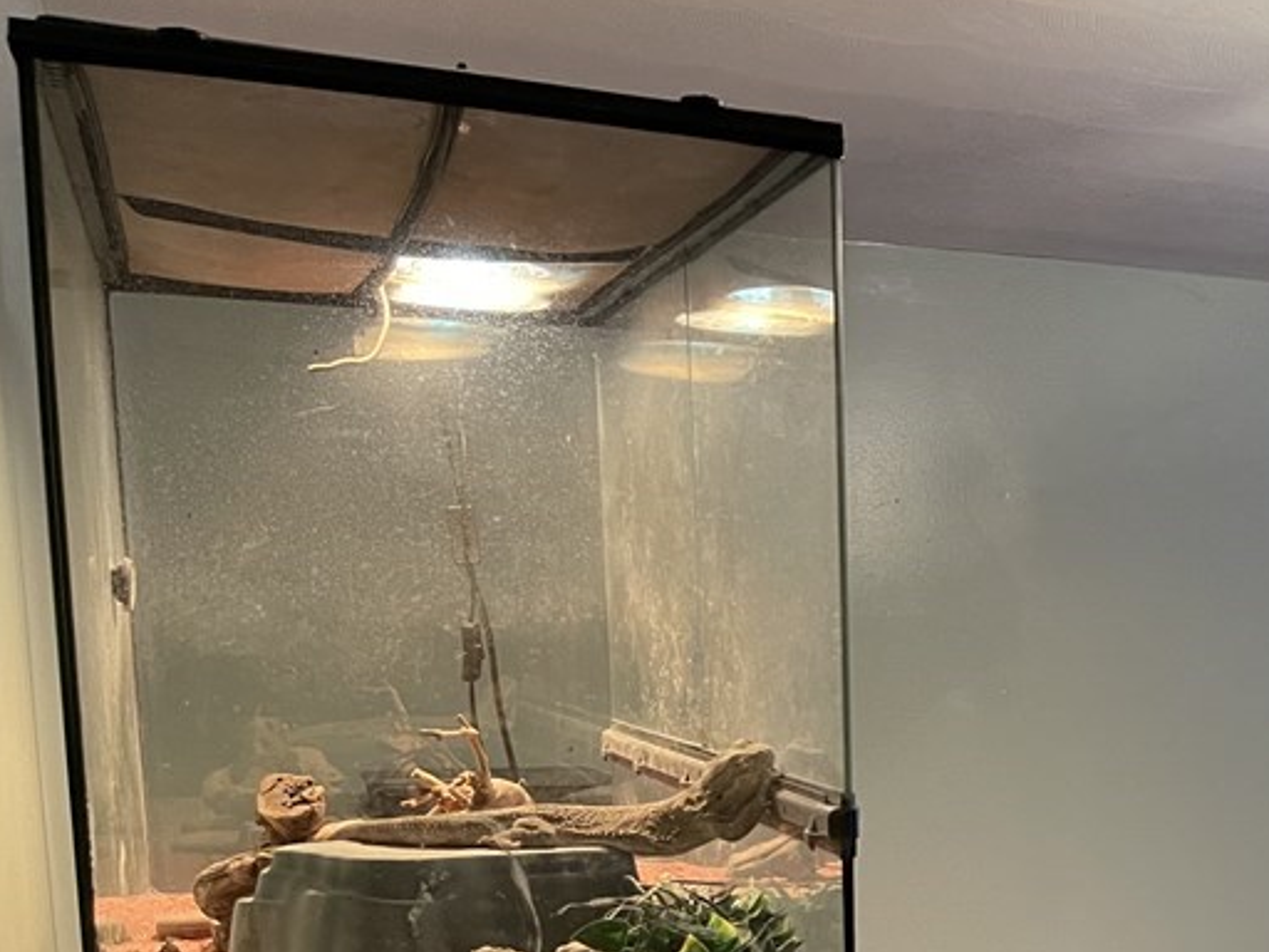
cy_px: 920
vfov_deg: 26.7
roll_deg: -0.3
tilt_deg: -9.2
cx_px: 1224
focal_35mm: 52
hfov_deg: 34.1
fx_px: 1906
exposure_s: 1/60
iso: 500
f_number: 1.6
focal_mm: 5.1
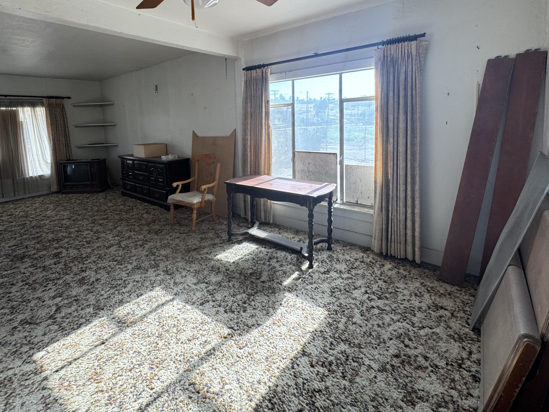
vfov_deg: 70.2
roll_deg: +1.8
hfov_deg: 86.9
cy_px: 150
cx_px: 228
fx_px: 285
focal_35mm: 18
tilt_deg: -3.8
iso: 40
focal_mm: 2.22
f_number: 2.2
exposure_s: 1/148
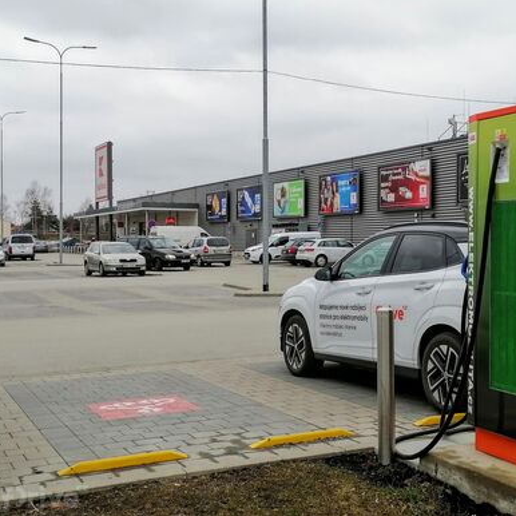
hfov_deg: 33.7
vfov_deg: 34.0
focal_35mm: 50
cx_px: 342
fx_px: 843
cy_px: 257
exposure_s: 1/542
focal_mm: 5.3
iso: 50
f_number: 1.8
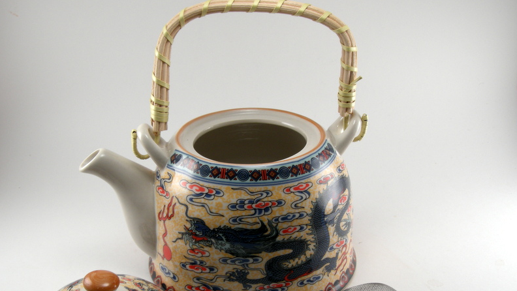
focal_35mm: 44
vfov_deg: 27.0
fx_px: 603
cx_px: 257
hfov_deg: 46.4
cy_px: 190
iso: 64
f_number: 5.7
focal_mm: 8.5
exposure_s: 1/30
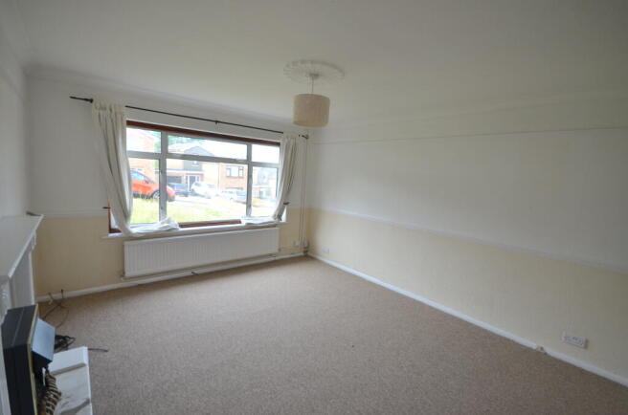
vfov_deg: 77.0
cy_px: 208
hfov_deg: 100.5
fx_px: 261
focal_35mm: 15
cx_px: 314
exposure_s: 1/125
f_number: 5.6
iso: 400
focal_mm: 10
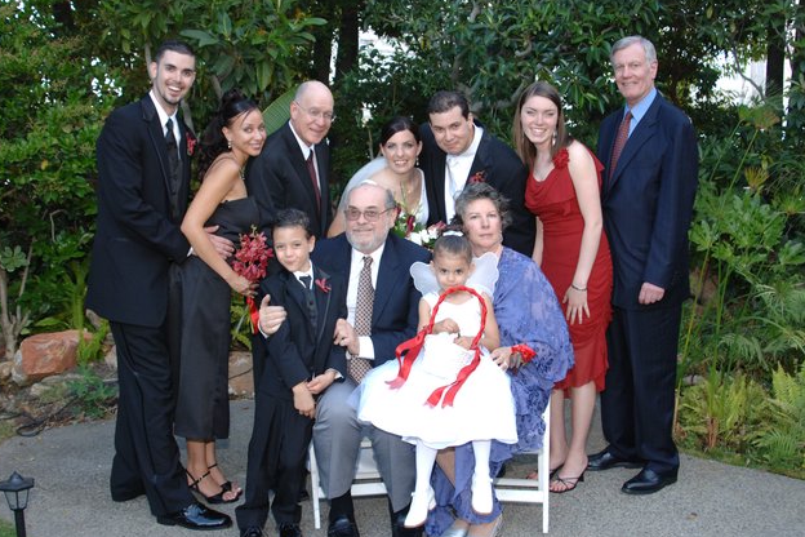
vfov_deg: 31.2
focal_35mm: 43
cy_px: 268
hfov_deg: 45.4
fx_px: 961
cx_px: 393
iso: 400
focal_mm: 28
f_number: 5.6
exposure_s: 1/50
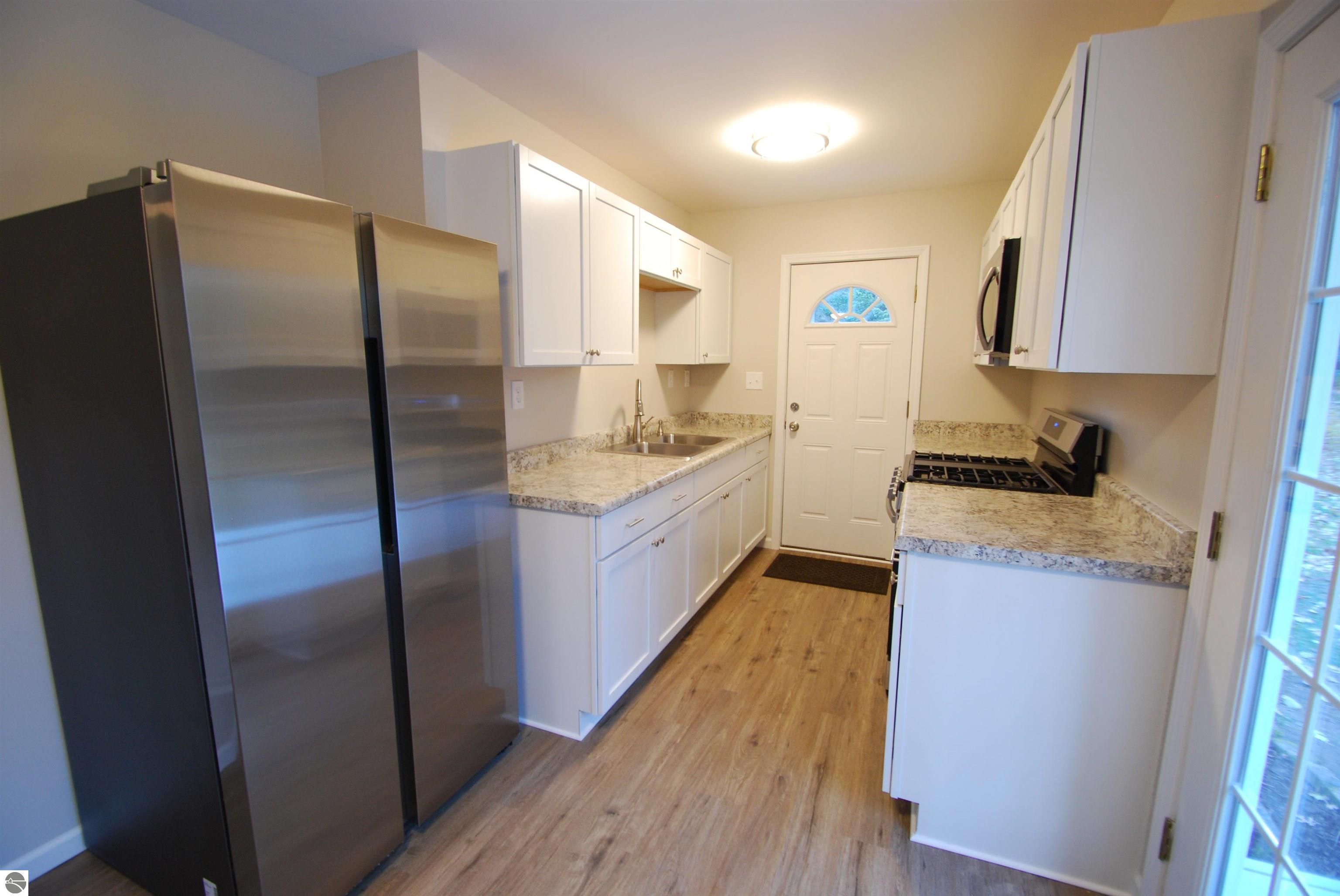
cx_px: 670
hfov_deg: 100.3
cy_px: 448
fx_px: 559
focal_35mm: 15
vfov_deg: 77.5
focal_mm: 10
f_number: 3.5
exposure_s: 1/25
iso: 400
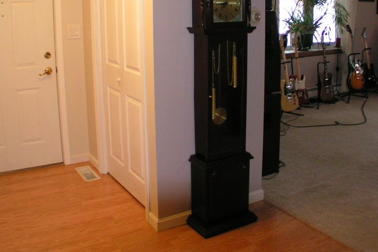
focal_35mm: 53
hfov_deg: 37.5
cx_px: 189
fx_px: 556
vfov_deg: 25.2
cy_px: 65
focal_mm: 5.8
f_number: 2.8
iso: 200
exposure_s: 1/40
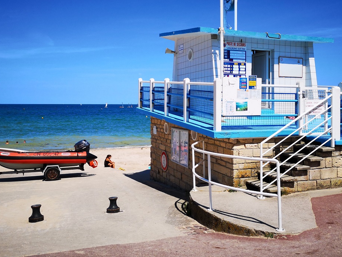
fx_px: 346
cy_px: 103
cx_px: 187
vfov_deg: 40.5
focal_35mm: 35
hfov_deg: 52.6
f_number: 1.8
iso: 50
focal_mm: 3.95
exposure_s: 1/3891
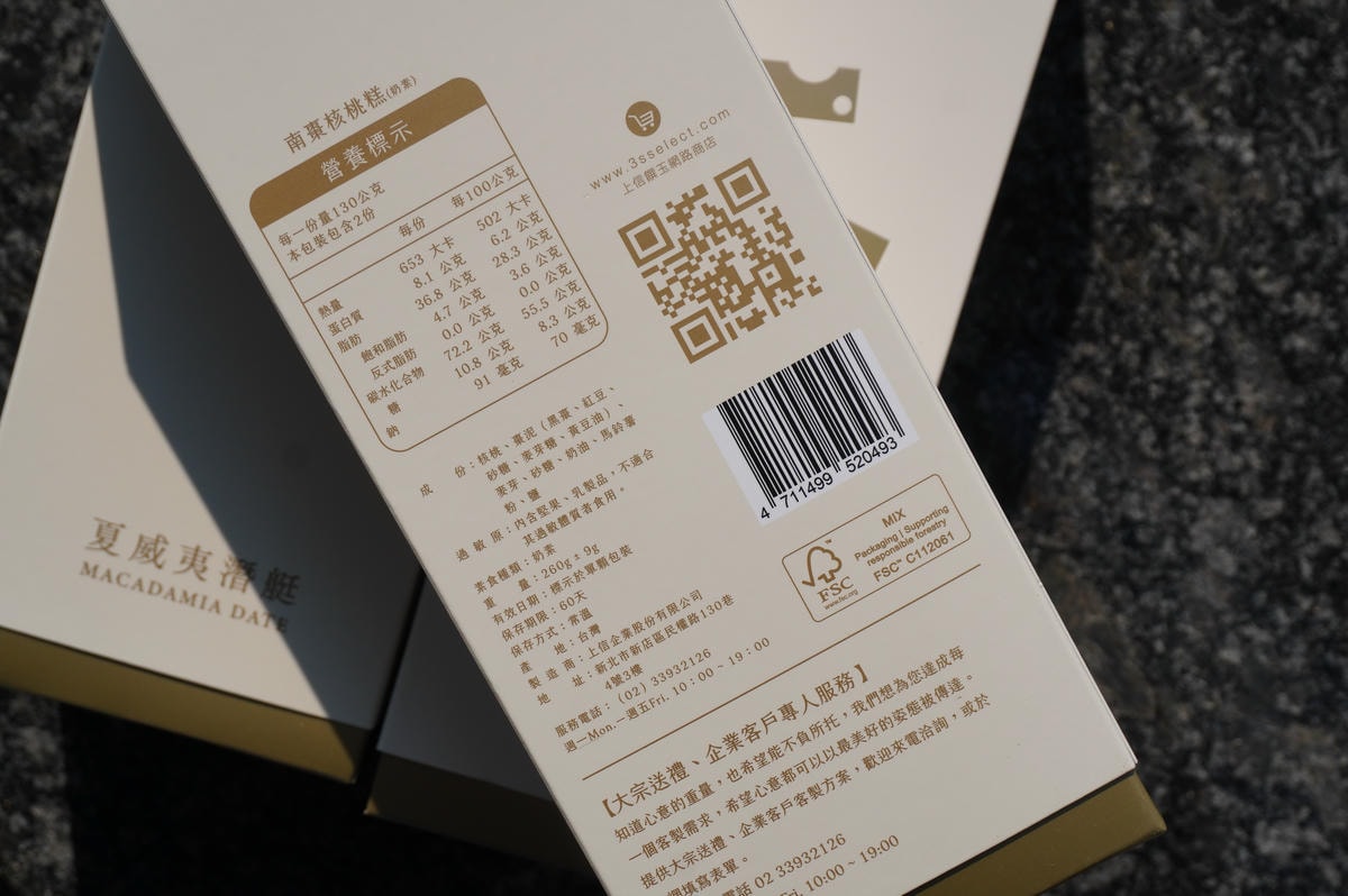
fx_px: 1796
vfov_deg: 28.0
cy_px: 448
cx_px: 674
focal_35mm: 48
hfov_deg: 41.1
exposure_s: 1/500
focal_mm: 32
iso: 100
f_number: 8
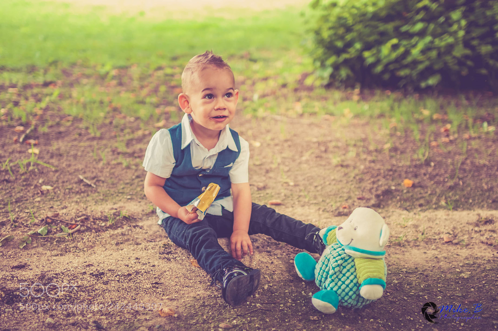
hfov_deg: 43.6
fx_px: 622
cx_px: 249
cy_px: 166
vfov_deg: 29.8
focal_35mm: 45
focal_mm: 30
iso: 200
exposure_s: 1/200
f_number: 8
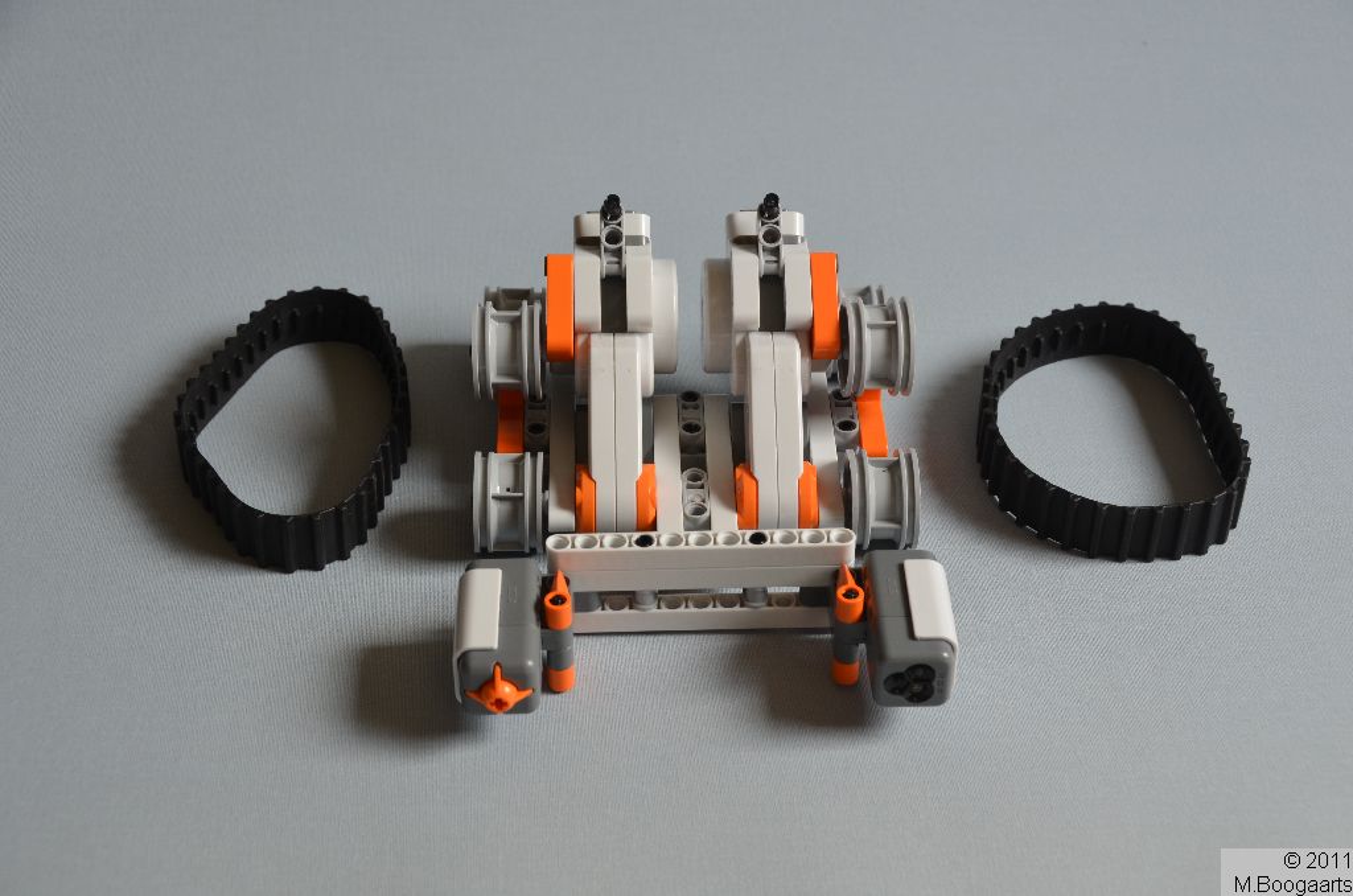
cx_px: 676
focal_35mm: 66
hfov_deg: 30.6
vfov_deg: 20.5
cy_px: 448
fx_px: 2475
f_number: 8
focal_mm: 44
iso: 250
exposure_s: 1/60
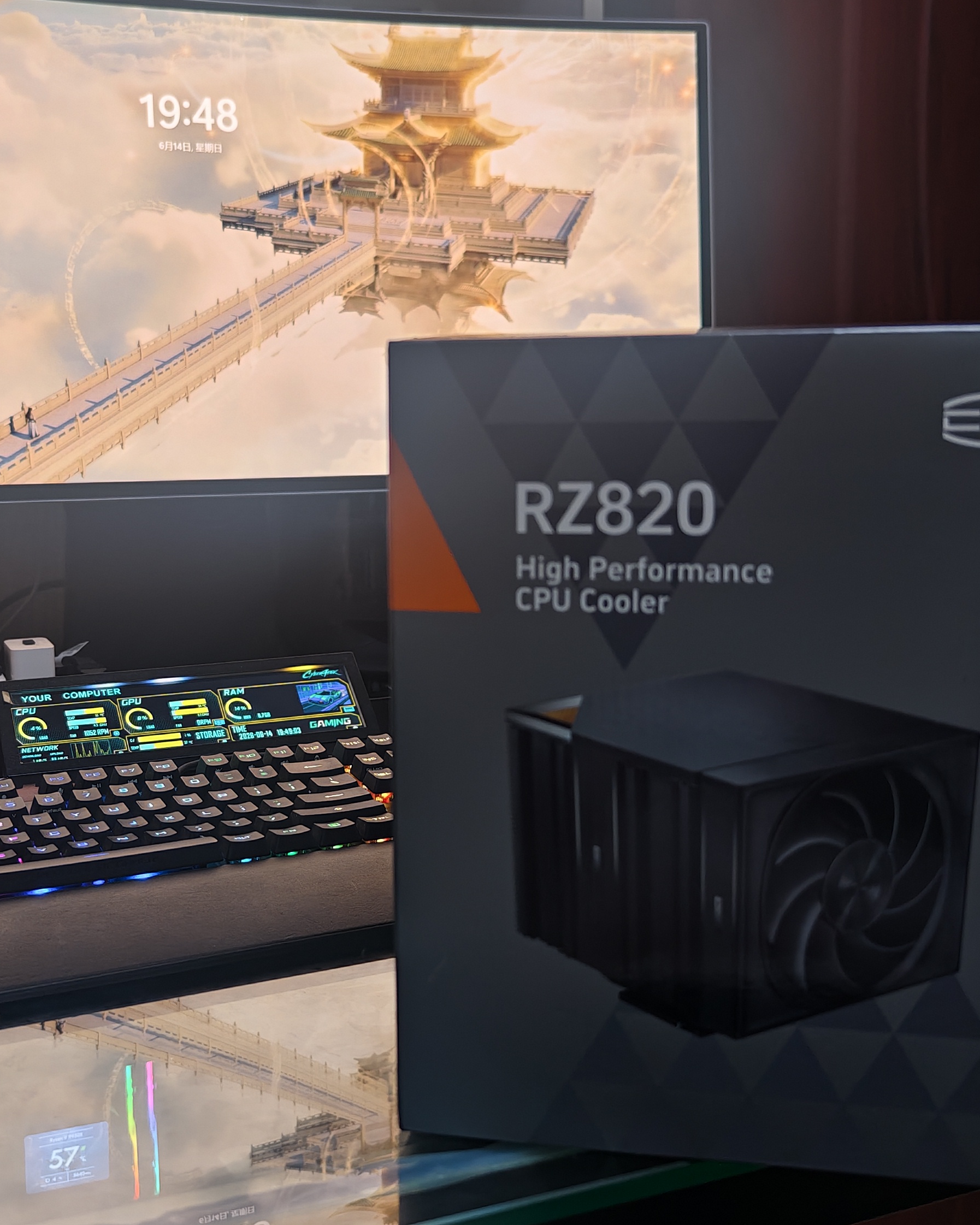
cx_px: 394
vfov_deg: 44.8
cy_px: 605
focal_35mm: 41
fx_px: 1487
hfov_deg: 36.4
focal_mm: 8.67
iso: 613
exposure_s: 1/50
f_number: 1.75
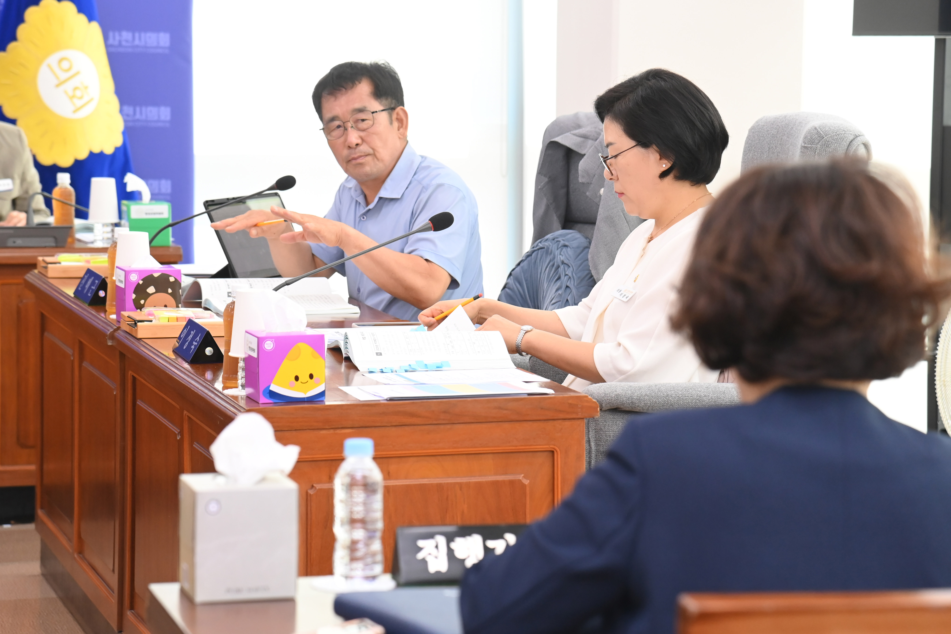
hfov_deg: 17.1
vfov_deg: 11.4
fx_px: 3170
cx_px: 476
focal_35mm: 120
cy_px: 317
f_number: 6.3
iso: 3200
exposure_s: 1/250
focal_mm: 120
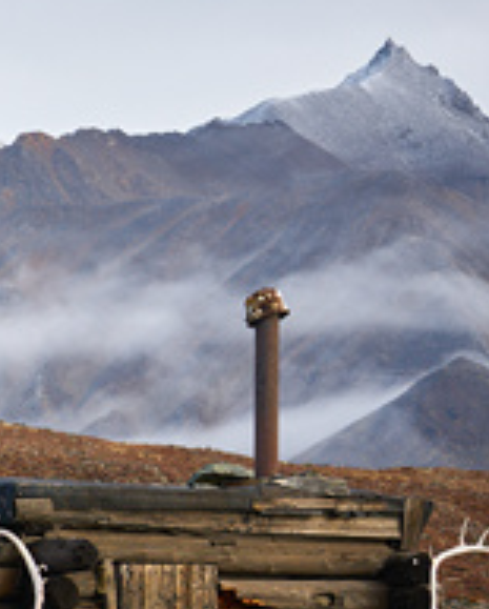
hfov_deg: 5.3
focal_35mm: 289
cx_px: -312
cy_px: 588
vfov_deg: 6.7
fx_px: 5216
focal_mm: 85
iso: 200
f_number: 8
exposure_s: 1/60
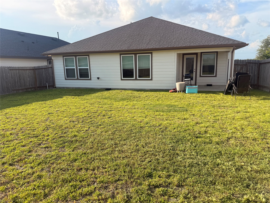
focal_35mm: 24
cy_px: 102
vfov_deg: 56.8
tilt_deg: -11.0
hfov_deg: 71.6
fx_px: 187
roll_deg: +1.0
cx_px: 135
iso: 80
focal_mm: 6.76
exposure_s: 1/2611
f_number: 1.78
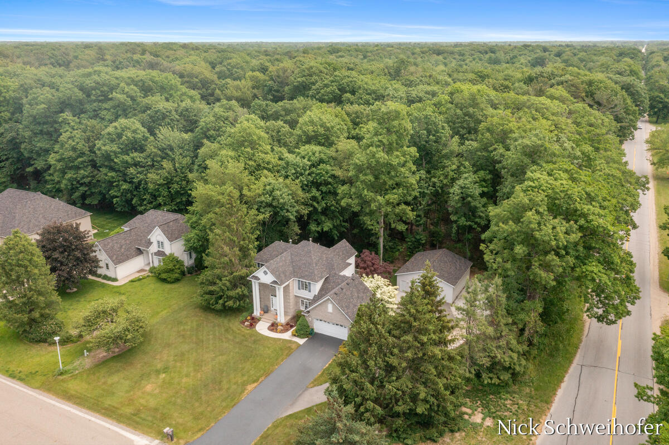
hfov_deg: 65.5
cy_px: 222
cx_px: 334
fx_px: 520
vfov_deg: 46.4
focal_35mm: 28
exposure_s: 1/400
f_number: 8
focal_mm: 10.26
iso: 100
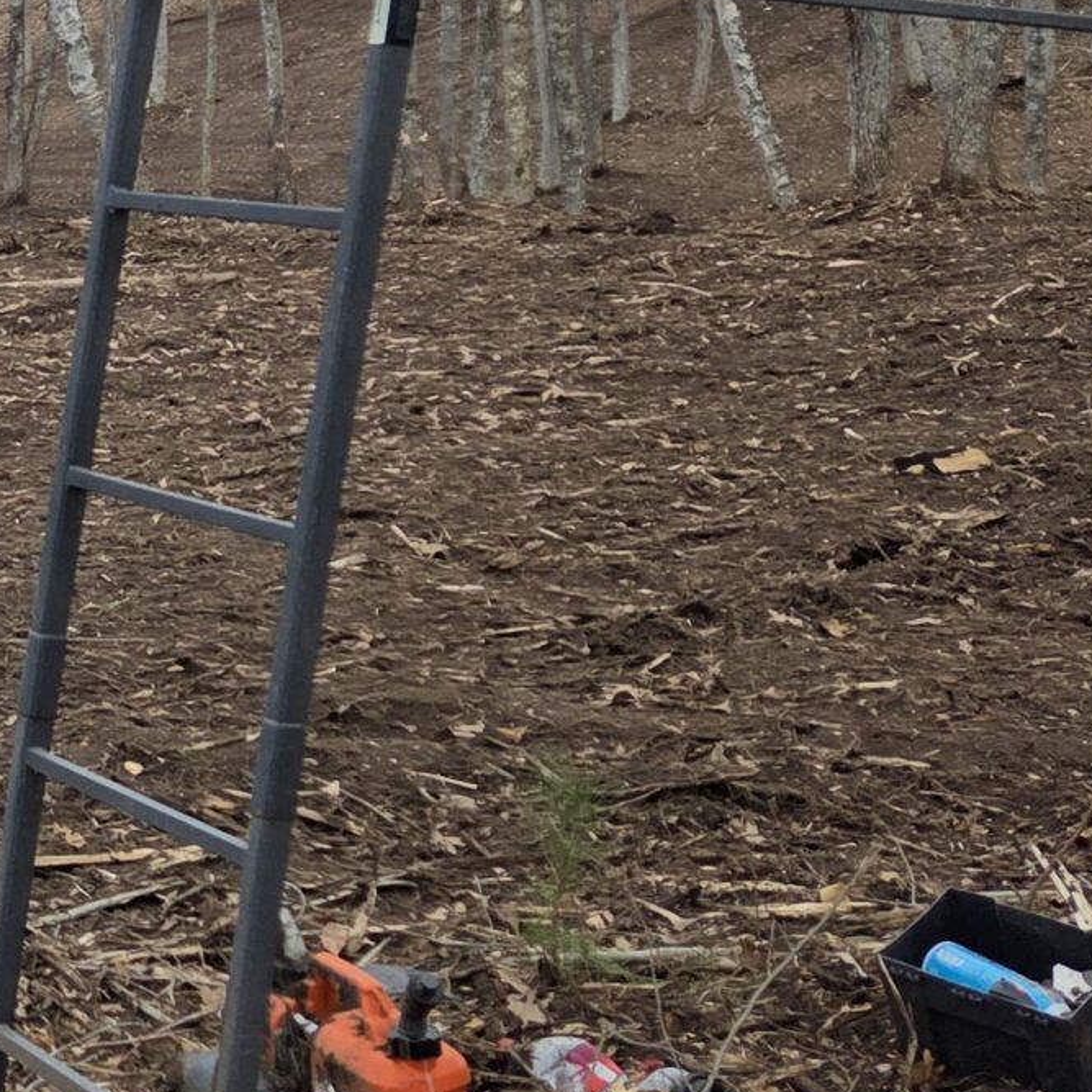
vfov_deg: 22.0
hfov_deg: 18.8
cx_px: -666
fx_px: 2784
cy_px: 250
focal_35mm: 78
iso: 80
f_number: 1.8
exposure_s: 1/1242
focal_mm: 5.4
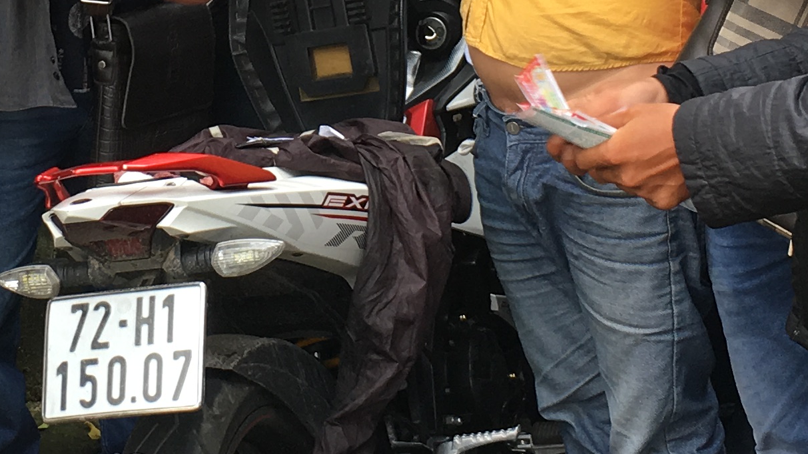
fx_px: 2249
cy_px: -84
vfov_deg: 11.3
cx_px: 134
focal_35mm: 105
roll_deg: +1.1
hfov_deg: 20.1
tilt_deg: -6.2
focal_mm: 4.15
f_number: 2.2
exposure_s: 1/50
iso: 25
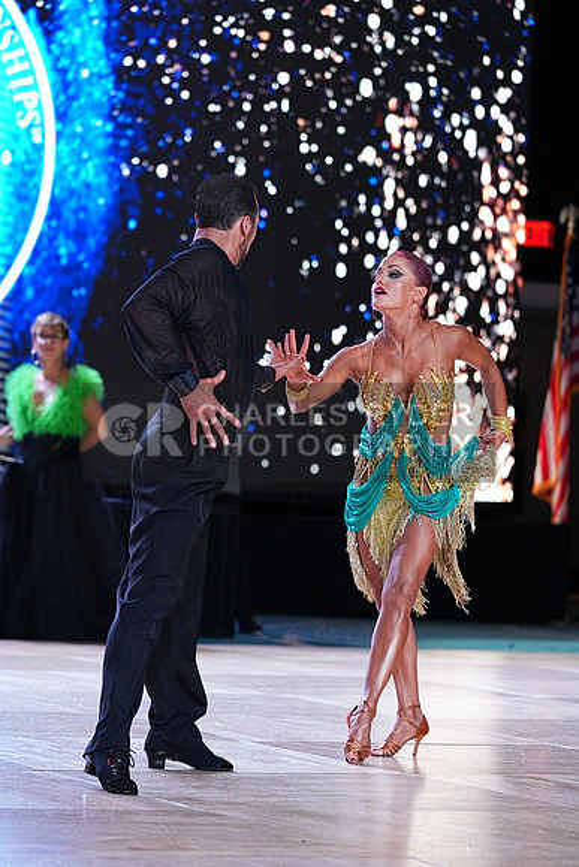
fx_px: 3906
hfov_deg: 8.5
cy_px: 434
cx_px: 290
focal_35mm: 162
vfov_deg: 12.7
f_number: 4
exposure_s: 1/500
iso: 2000
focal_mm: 162
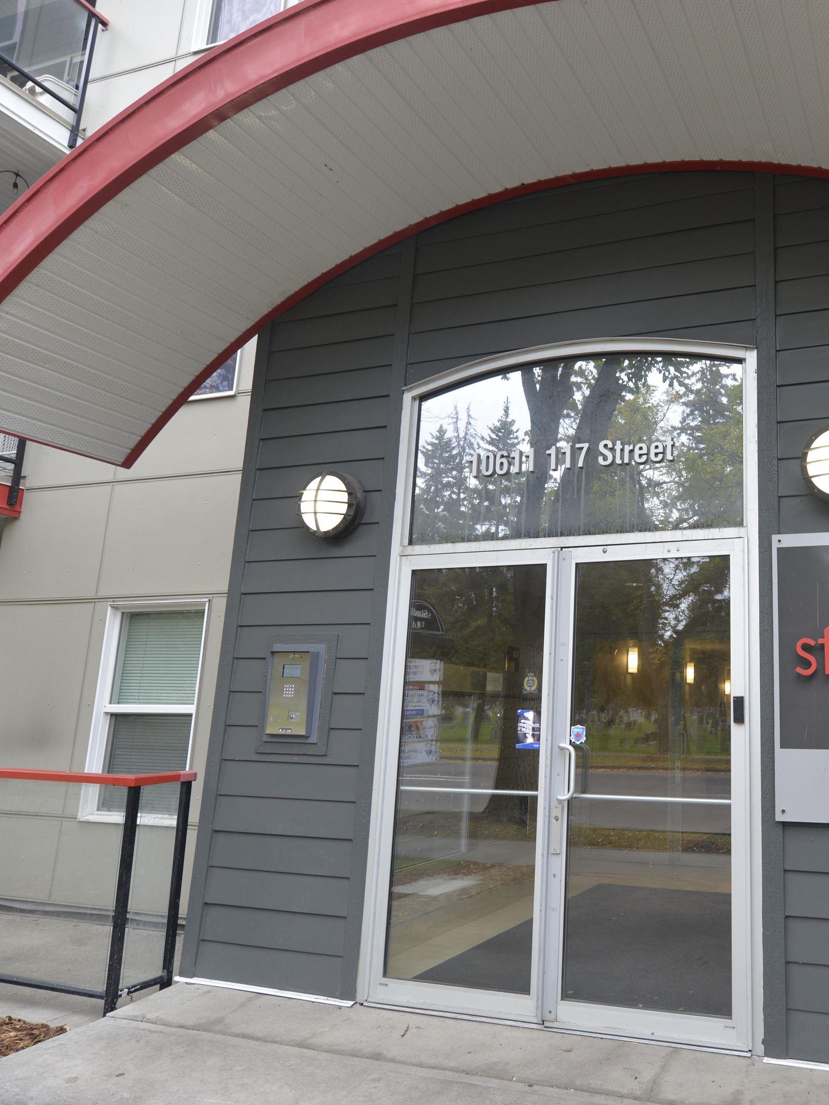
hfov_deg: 49.8
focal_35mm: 26
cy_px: 553
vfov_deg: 67.3
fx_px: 830
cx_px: 668
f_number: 5.6
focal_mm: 18
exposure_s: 1/125
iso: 400
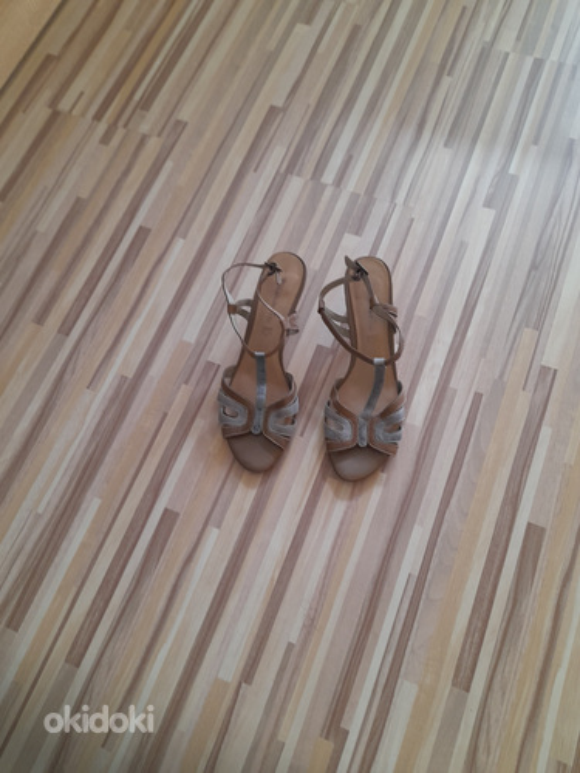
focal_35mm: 25
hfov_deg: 54.9
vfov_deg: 69.4
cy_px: 386
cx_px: 290
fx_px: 559
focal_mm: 4.6
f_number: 2
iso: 80
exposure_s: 1/50
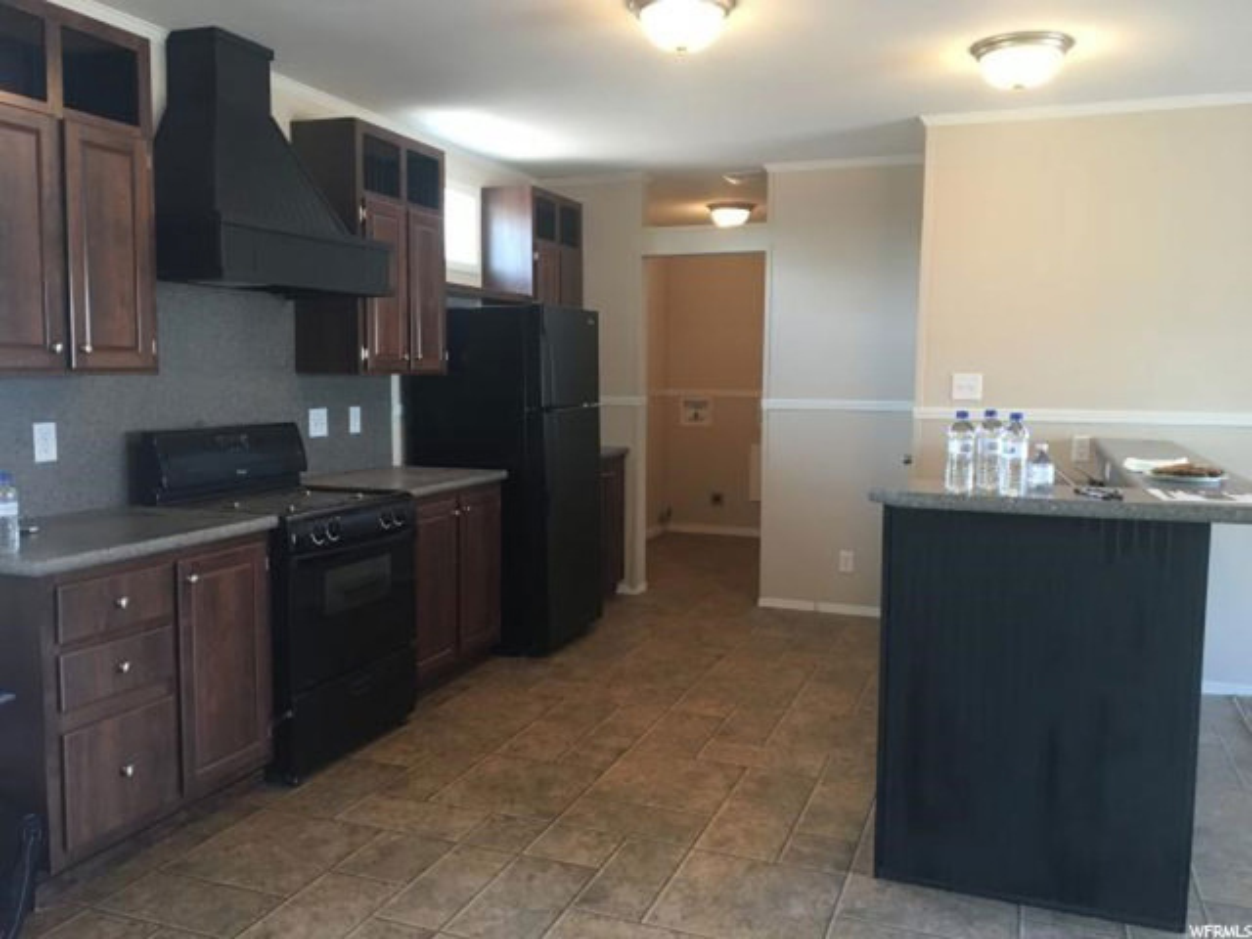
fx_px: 1049
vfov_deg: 48.2
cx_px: 626
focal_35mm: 29
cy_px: 470
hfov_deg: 61.7
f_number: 2.2
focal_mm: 4.15
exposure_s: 1/30
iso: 100
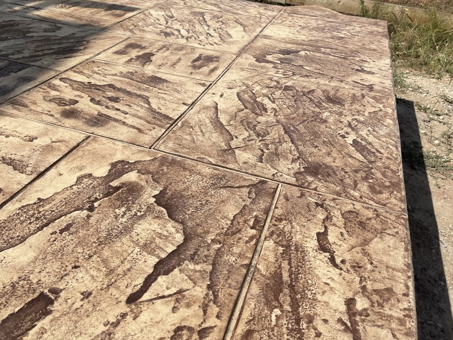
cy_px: 152
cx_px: 196
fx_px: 406
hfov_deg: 58.2
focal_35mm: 31
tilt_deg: -32.5
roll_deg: -3.2
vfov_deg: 45.4
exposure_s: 1/5917
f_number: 1.6
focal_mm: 5.1
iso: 32
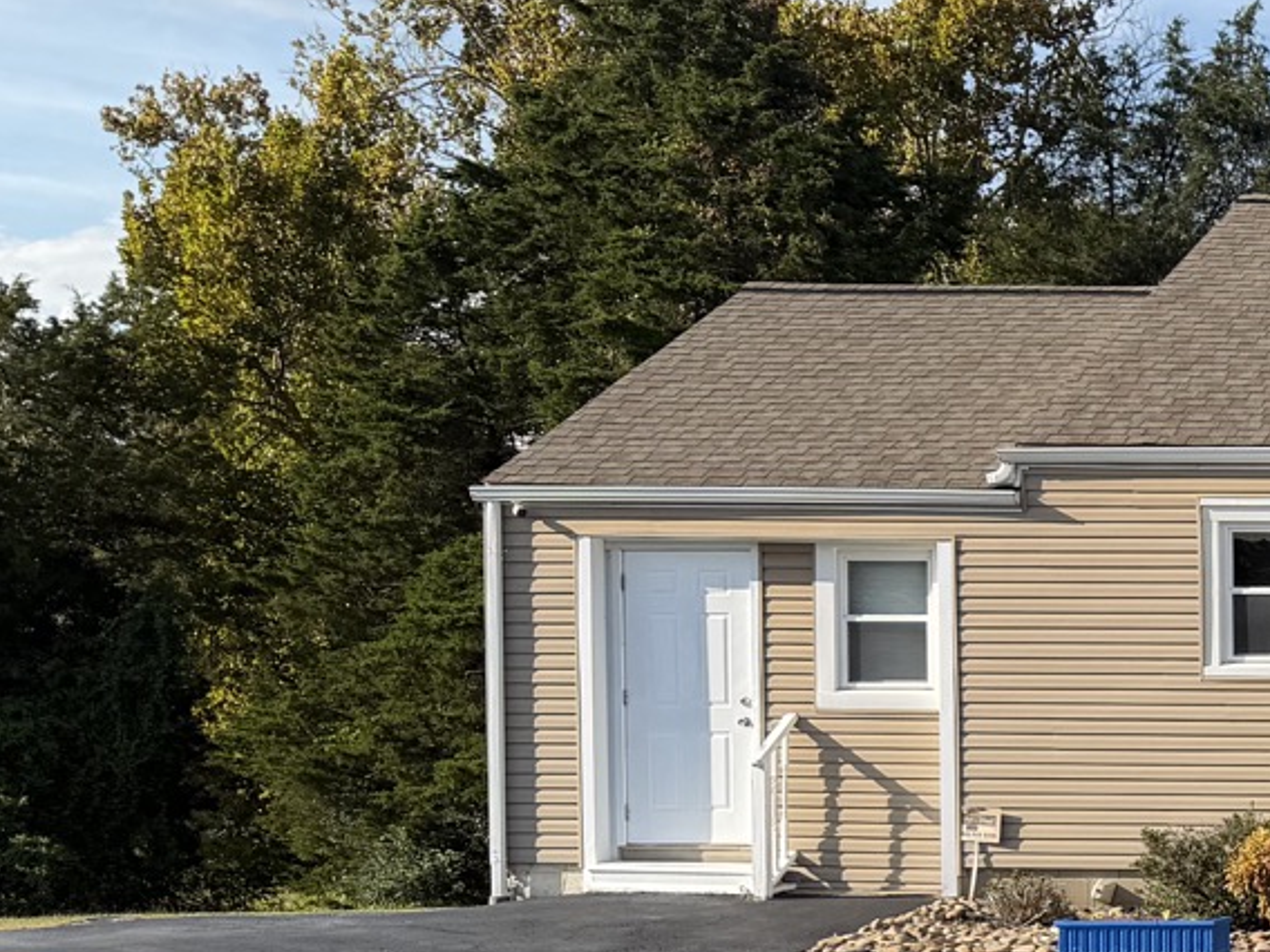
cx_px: 1901
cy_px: 822
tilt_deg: -2.0
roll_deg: +0.1
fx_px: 2788
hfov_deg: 21.5
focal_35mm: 76
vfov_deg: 19.1
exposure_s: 1/3425
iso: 80
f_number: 1.78
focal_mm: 6.76
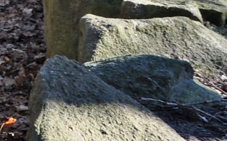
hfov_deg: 8.3
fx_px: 1292
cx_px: -479
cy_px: -84
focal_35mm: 209
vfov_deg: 6.2
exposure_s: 1/60
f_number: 11
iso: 200
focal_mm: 18
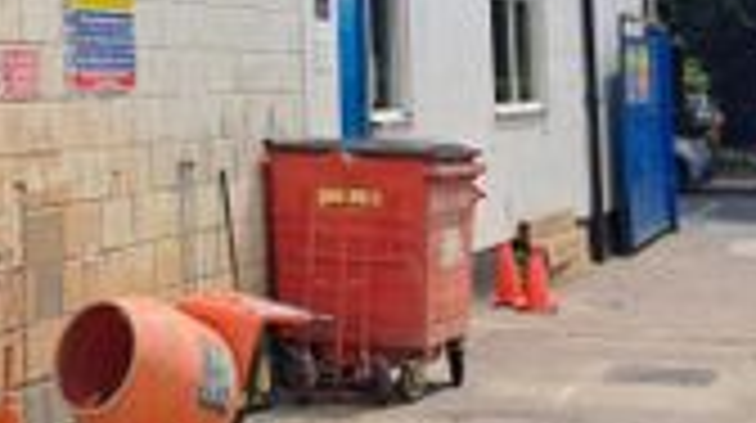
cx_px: -45
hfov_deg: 29.6
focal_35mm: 65
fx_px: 1301
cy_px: -162
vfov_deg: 17.1
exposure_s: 1/2193
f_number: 1.8
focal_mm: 4.65
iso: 32
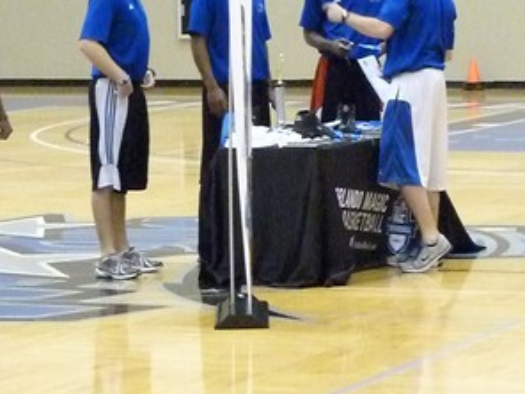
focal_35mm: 201
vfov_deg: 7.4
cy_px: 46
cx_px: 341
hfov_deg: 9.8
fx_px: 3048
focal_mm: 16.8
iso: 2500
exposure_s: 1/60
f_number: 3.4
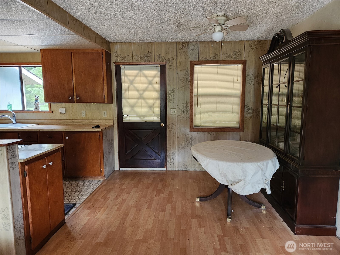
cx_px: 170
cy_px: 128
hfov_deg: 73.9
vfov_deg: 58.9
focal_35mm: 23
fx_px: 226
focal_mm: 5.4
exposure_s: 1/60
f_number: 1.8
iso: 640
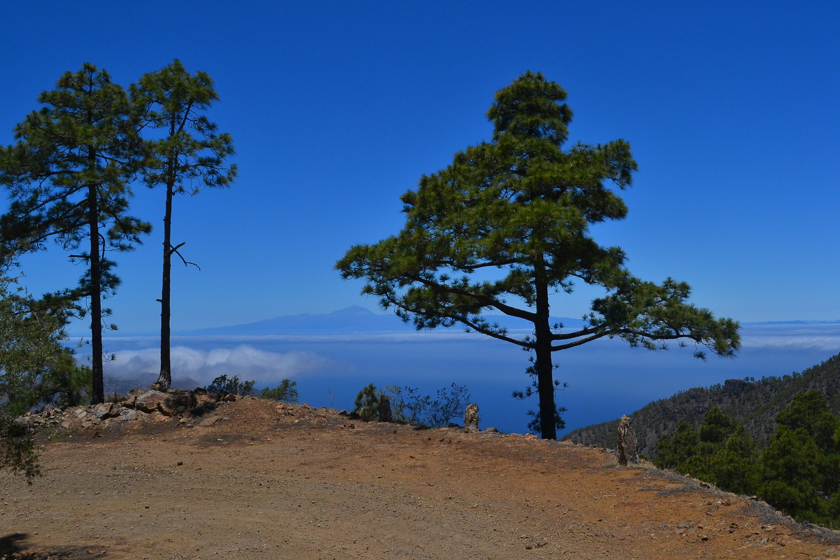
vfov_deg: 36.9
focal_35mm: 36
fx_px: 840
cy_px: 280
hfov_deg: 53.1
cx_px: 420
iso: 400
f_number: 10
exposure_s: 1/2000
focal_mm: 24
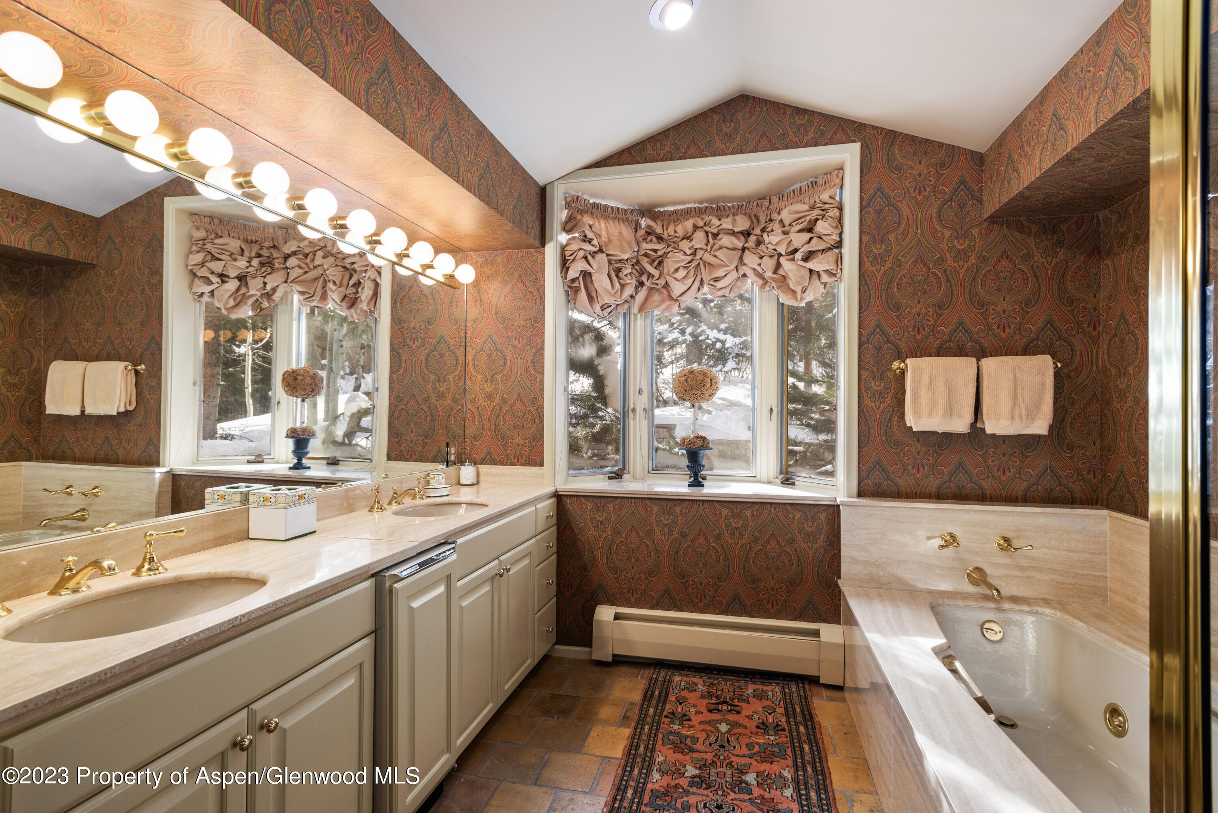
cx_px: 609
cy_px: 406
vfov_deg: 70.5
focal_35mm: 17
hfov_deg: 93.3
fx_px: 575
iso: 400
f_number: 8
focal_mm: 17
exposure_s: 1/13
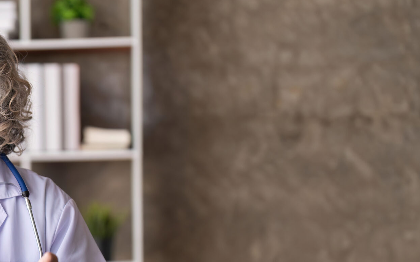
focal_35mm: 105
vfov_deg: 12.4
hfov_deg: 19.4
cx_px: 32
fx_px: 1202
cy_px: 189
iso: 100
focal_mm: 50
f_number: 1.2
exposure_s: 1/640
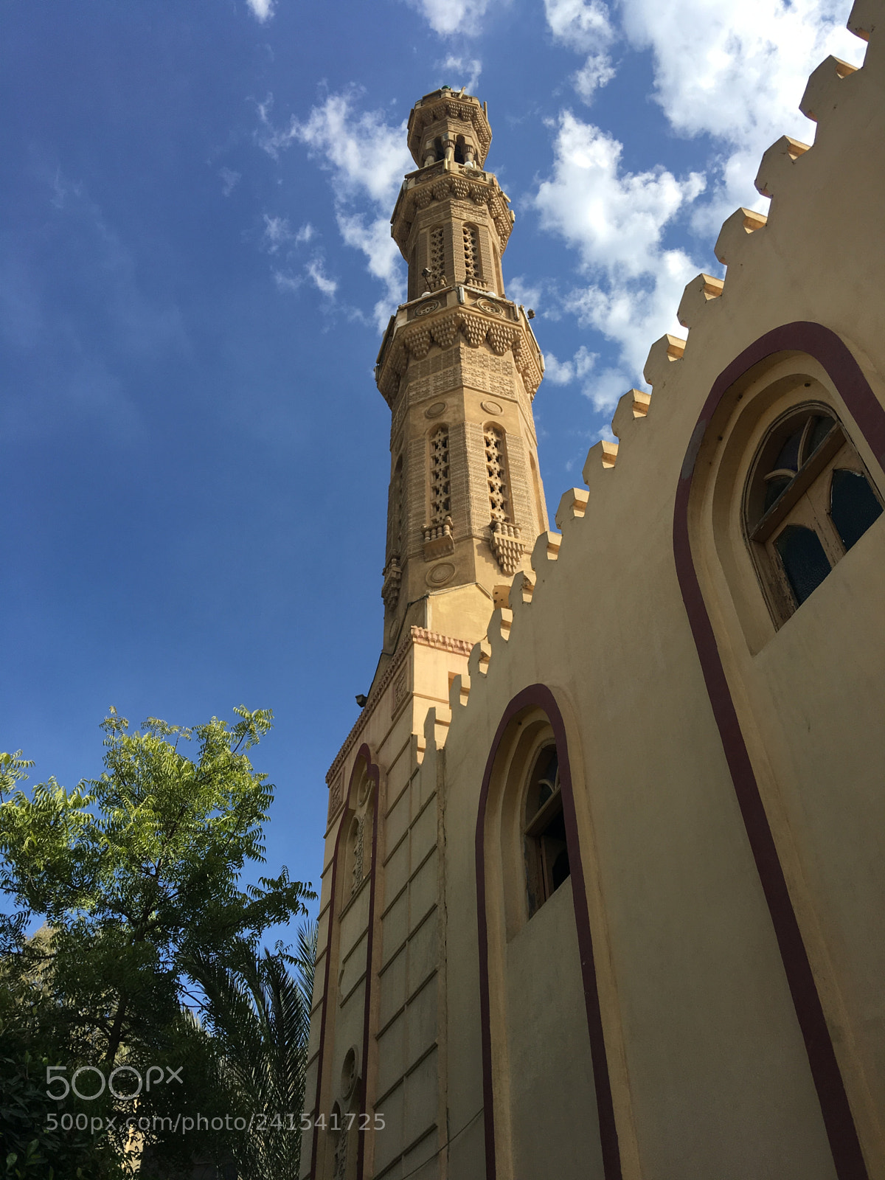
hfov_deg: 48.2
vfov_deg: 61.7
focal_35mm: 29
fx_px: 989
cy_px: 590
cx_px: 442
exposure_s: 1/1538
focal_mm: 4.15
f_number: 2.2
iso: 25
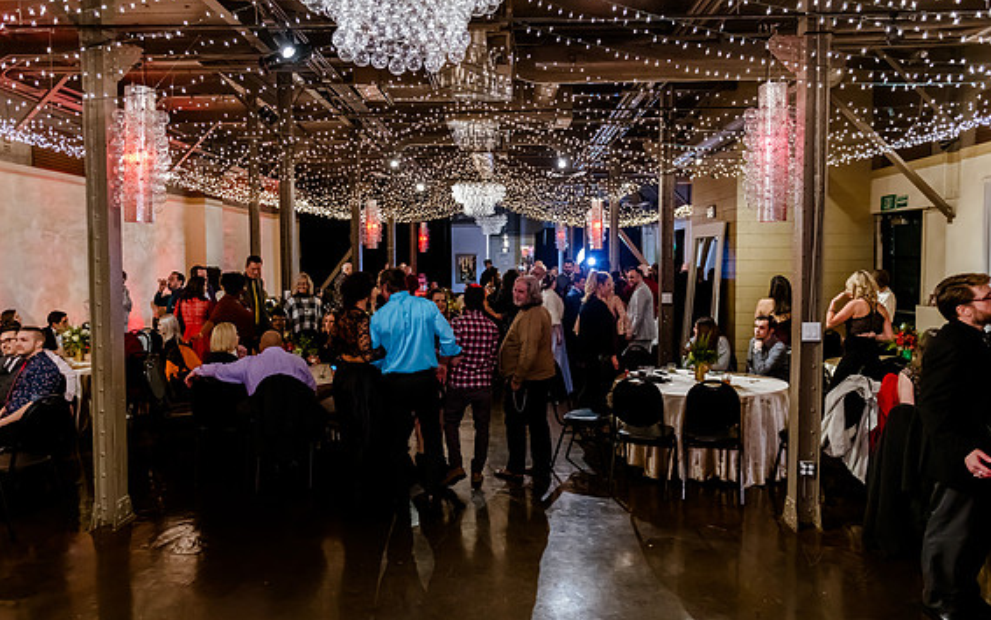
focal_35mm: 26
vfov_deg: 47.6
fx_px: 702
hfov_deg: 70.4
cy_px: 300
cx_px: 481
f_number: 2.8
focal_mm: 24
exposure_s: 1/100
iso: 4000
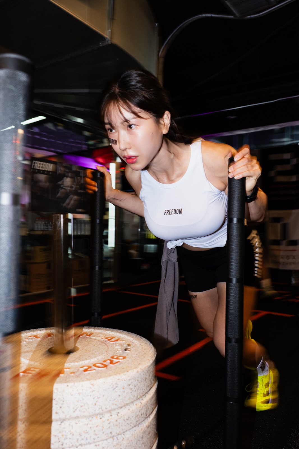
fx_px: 361
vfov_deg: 63.7
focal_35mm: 29
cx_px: 150
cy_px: 224
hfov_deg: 44.9
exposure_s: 1/20
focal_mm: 29
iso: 800
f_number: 5
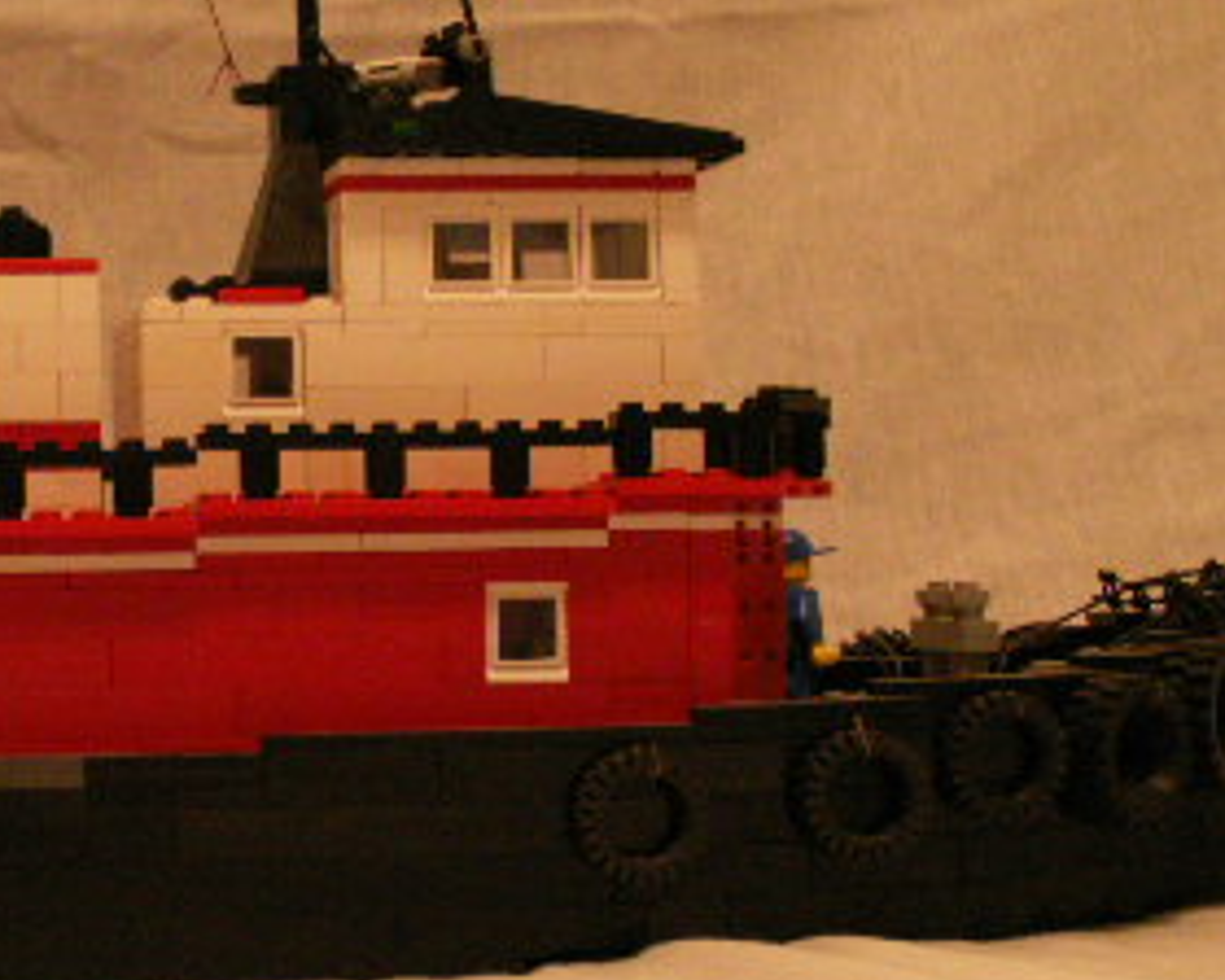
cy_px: 486
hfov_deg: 23.3
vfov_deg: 19.7
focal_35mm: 78
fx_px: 2828
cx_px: -26
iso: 160
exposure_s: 1/8
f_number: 2.8
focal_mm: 5.86
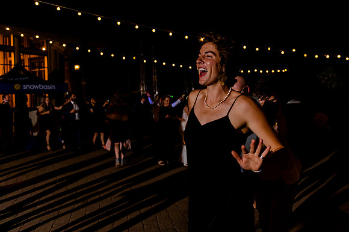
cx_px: 204
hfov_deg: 54.7
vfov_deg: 38.1
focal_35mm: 35
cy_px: 96
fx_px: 335
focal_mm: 29
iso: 2500
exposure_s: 1/125
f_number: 2.8
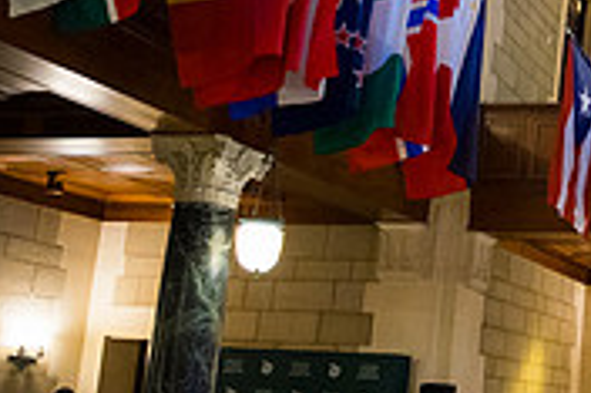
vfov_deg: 24.1
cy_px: 240
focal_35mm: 56
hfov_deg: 26.2
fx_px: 918
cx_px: 883
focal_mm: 17
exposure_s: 1/80
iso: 1600
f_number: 4
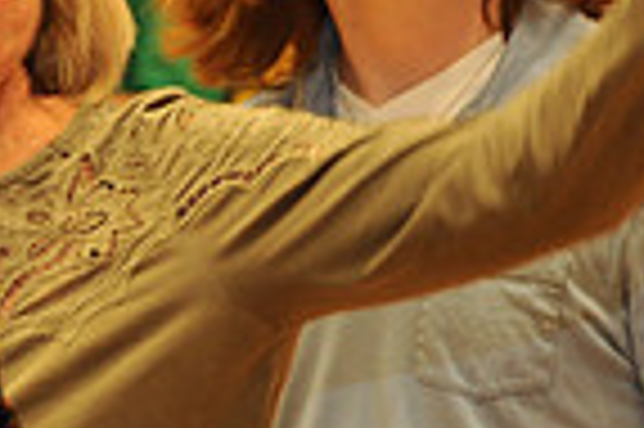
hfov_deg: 4.8
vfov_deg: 3.2
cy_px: 171
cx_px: -540
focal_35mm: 426
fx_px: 7612
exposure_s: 1/60
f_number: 5.6
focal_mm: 105
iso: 1250
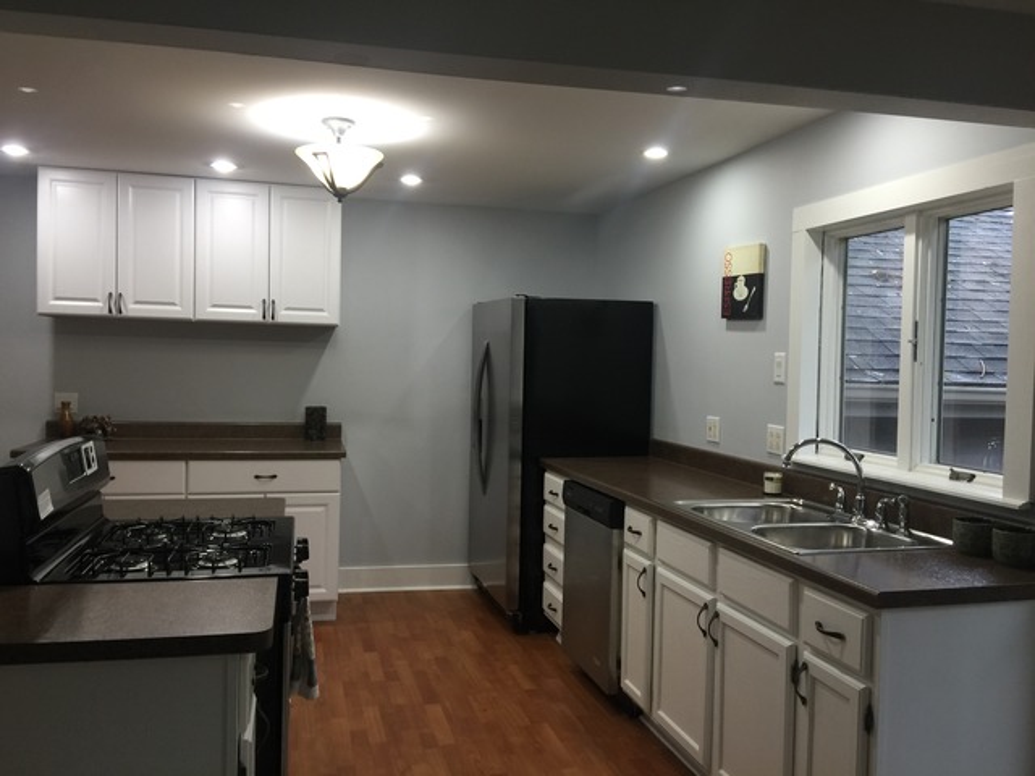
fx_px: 867
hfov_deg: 61.7
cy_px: 388
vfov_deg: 48.2
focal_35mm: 29
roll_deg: -2.2
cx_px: 518
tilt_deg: -2.2
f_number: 2.2
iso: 32
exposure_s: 1/15
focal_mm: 4.15
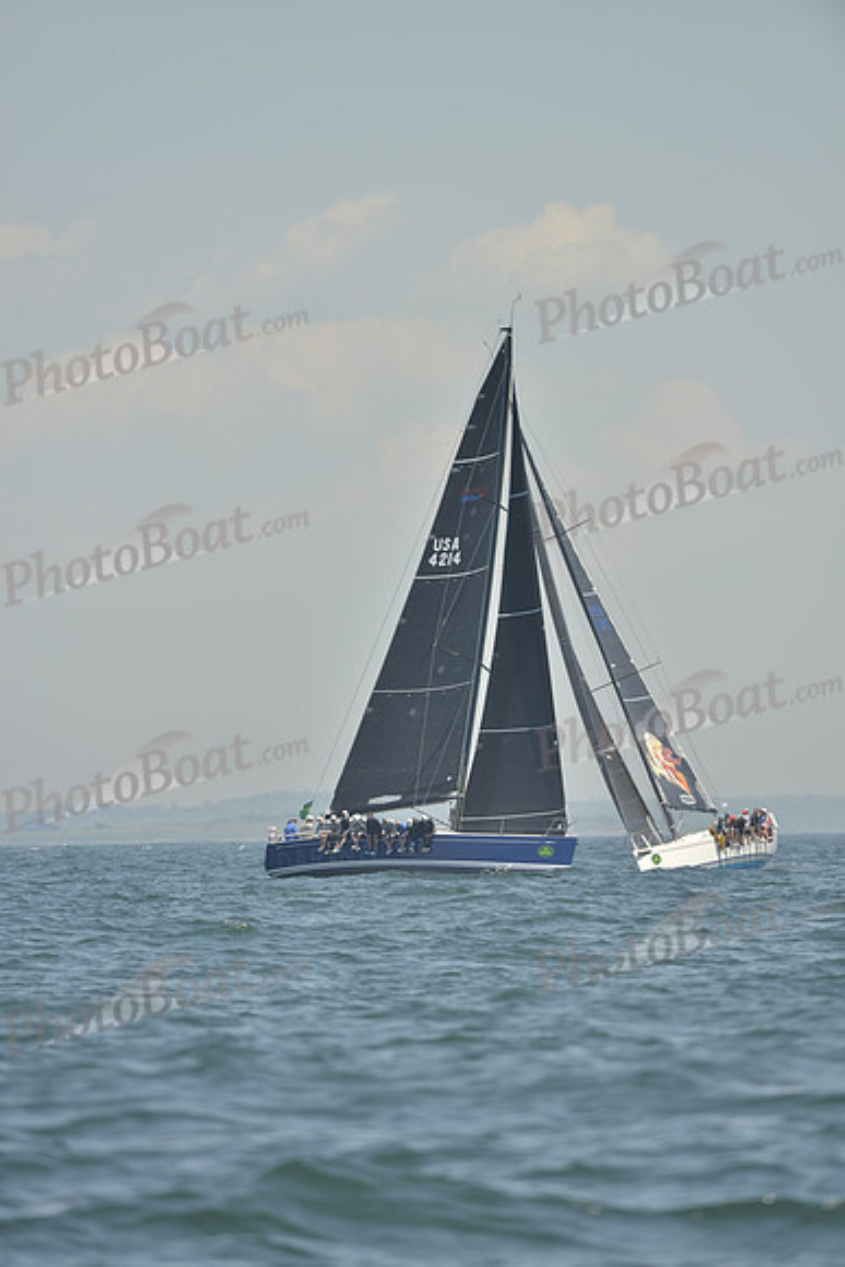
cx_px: 422
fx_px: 14074
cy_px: 634
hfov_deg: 3.4
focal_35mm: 400
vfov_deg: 5.2
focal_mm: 400
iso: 280
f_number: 6.3
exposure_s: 1/1250
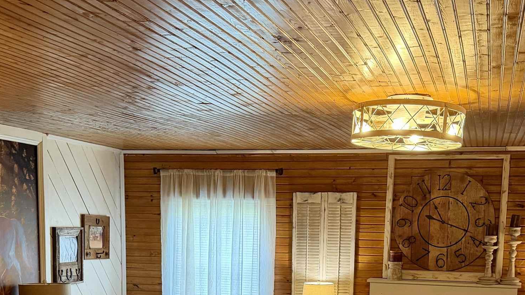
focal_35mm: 54
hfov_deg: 38.5
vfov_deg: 21.0
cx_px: 275
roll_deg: -0.9
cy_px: 337
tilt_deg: -7.9
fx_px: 752
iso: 400
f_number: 1.78
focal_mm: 6.76
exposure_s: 1/60
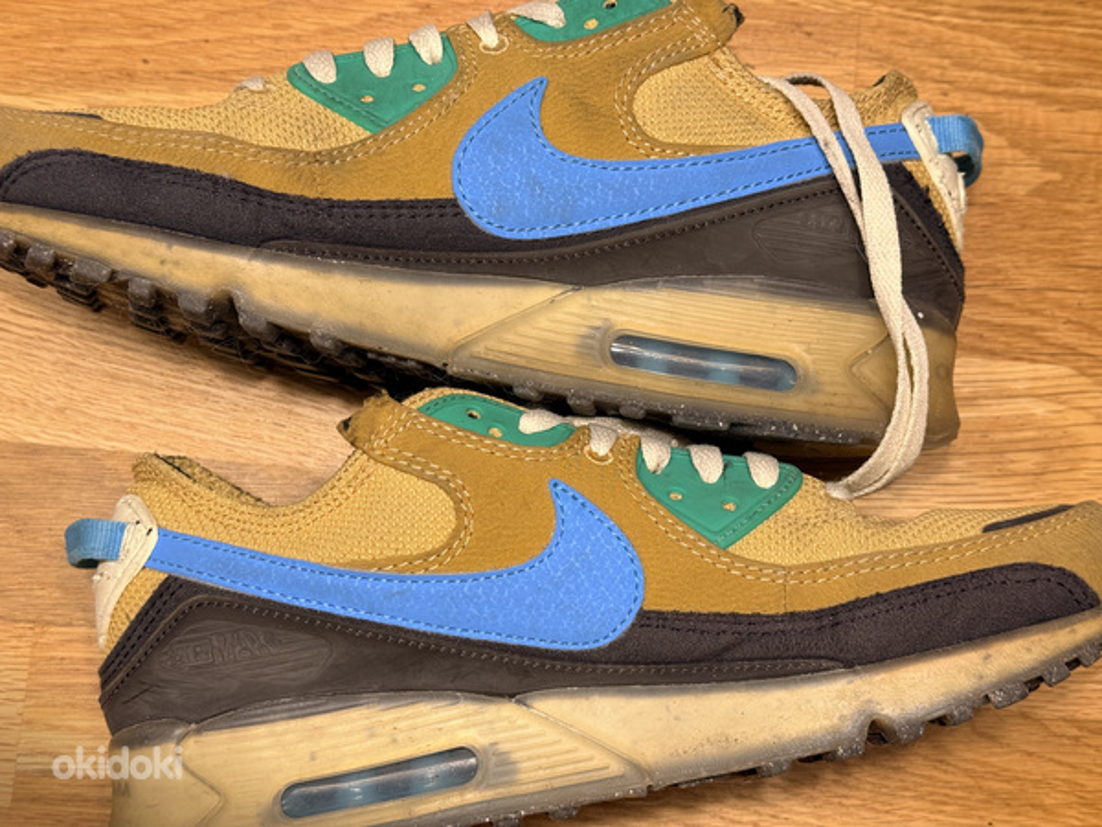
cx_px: 551
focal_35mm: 48
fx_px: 1528
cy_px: 414
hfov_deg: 39.7
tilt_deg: -83.3
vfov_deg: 30.3
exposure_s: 1/65
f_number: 1.78
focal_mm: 6.76
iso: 80
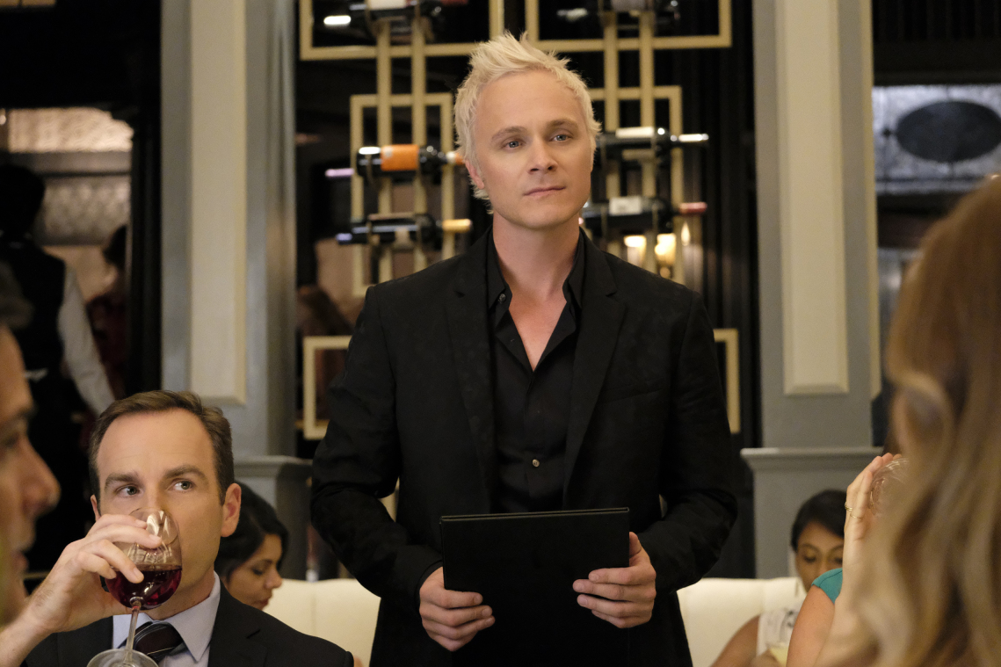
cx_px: 519
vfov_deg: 17.3
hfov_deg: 25.7
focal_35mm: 79
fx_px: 2196
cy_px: 338
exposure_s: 1/160
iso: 10000
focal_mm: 50
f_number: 2.8
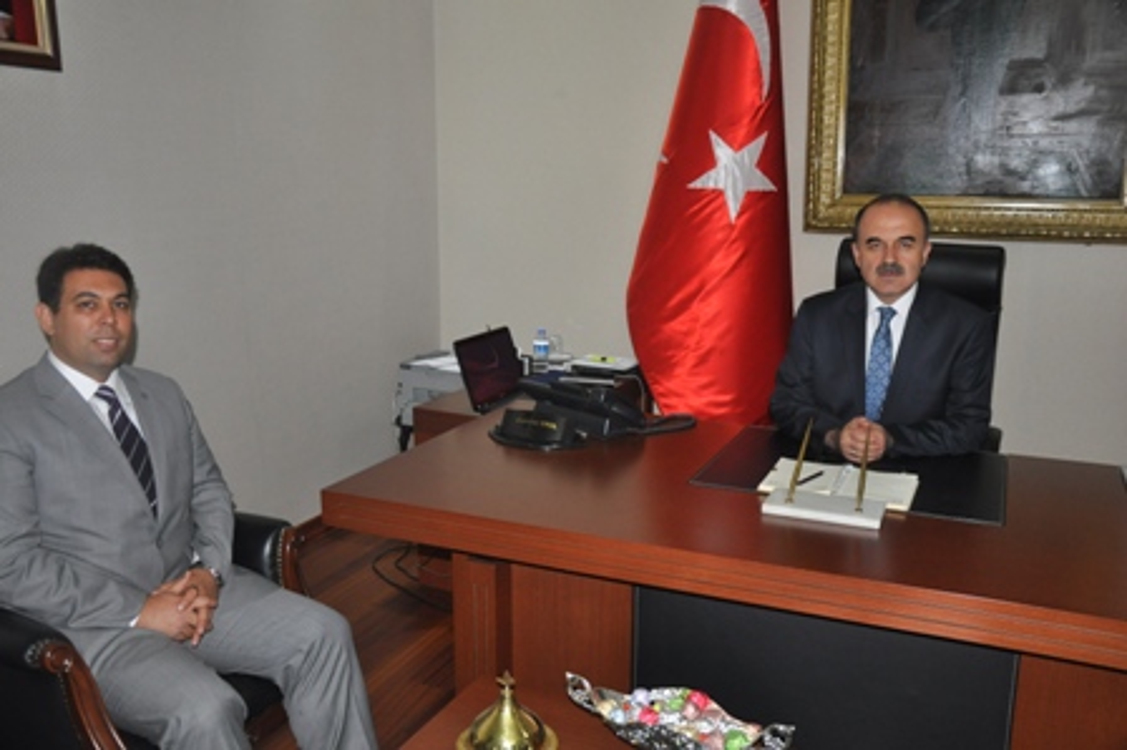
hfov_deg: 59.5
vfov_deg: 41.7
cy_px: 375
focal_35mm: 32
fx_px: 985
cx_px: 564
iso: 800
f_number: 3.8
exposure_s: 1/60
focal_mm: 21
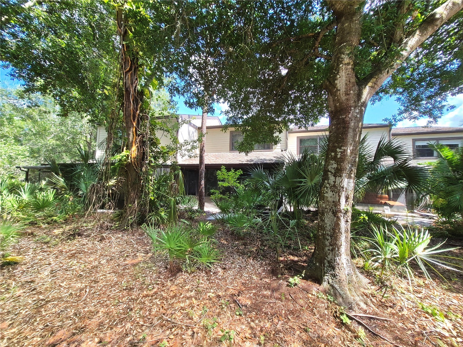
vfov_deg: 89.9
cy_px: 174
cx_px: 232
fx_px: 174
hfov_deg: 106.2
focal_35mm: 13
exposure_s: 1/455
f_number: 2.2
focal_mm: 1.74
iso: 50
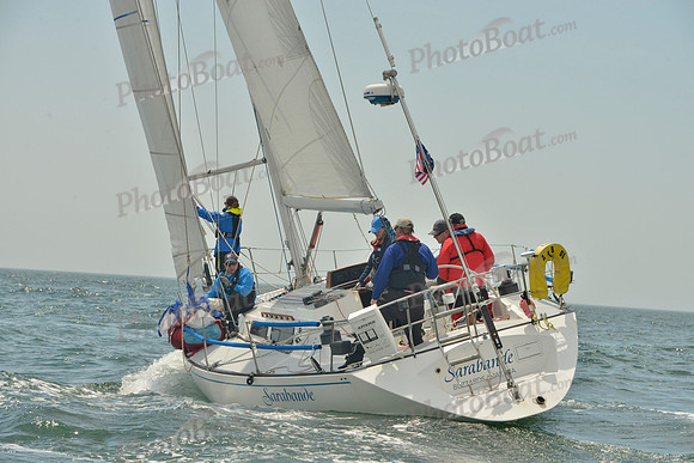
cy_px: 232
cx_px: 347
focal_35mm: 140
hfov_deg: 14.7
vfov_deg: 9.8
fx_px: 2699
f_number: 13
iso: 560
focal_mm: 140
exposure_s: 1/1250
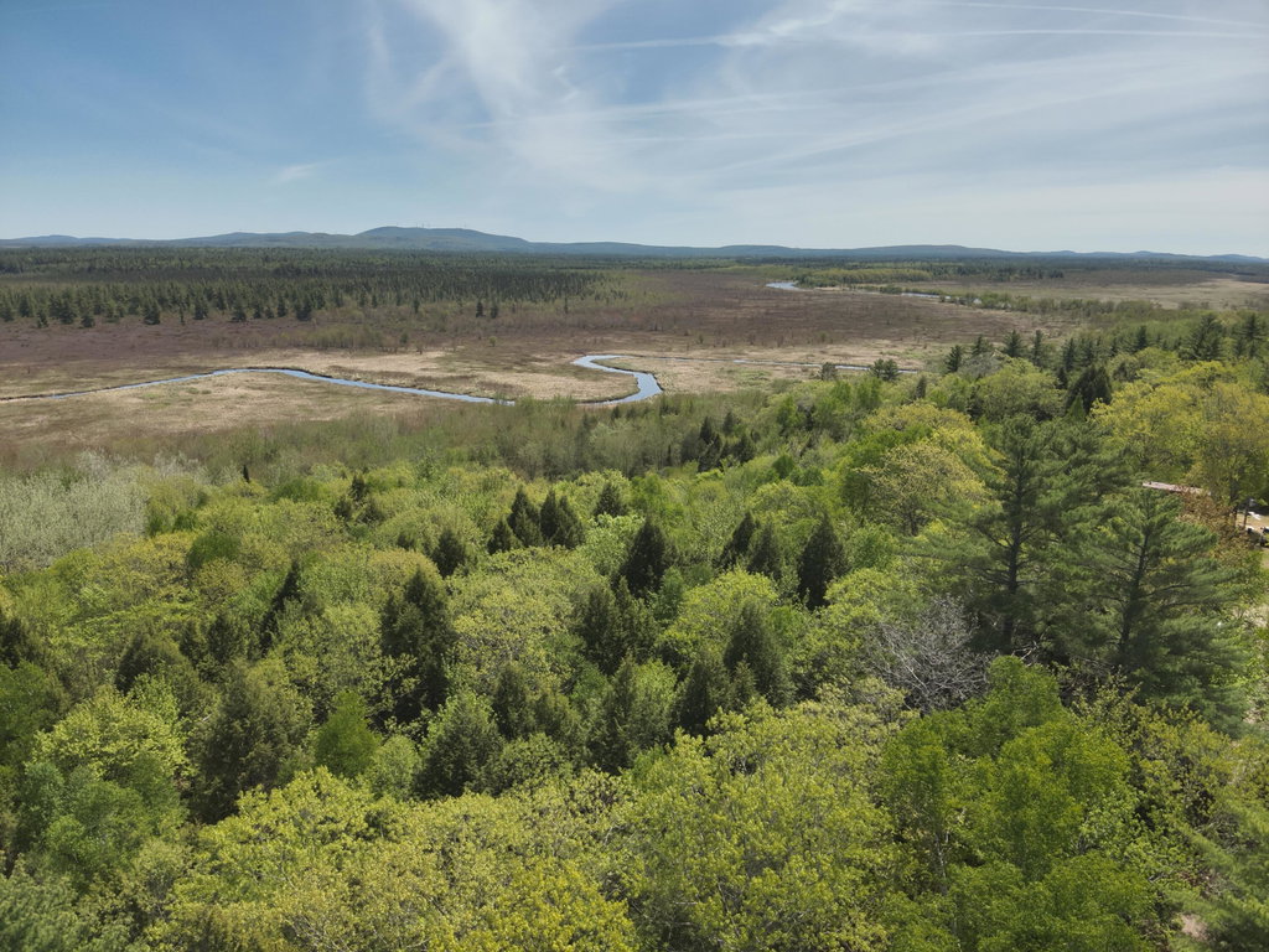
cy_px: 476
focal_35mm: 24
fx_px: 880
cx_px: 634
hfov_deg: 71.6
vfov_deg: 56.8
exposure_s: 1/1000
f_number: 2.8
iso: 100
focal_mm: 4.4
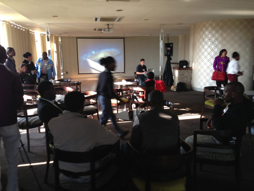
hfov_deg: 55.4
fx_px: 242
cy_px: 96
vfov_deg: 42.9
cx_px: 127
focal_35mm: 33
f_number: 2.4
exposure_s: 1/20
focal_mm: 4.13
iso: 50
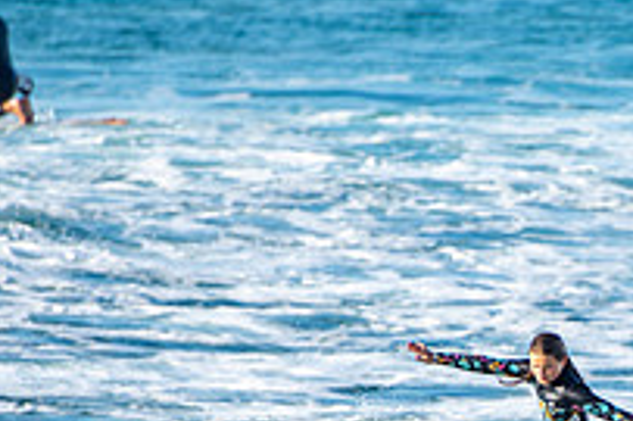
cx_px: 645
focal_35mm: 859
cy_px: 491
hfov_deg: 2.4
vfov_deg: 1.6
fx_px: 15091
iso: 100
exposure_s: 1/1250
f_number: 3.2
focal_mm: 200
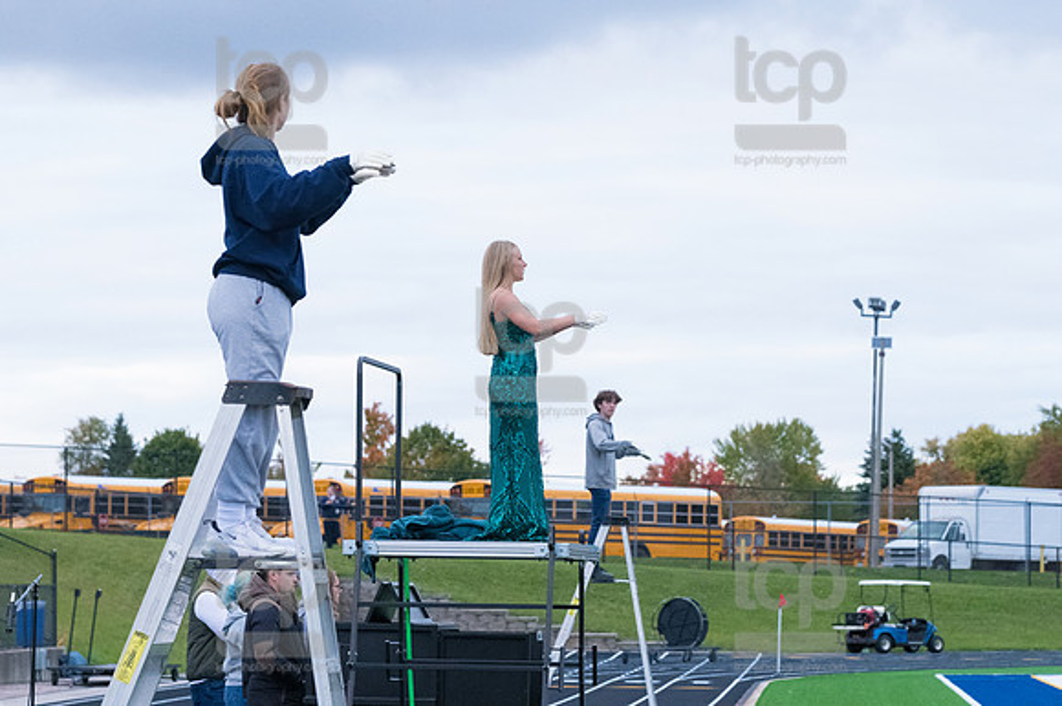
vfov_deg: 9.0
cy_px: 353
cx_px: 531
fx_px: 4511
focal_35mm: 153
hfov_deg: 13.4
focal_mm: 102
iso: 4000
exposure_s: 1/800
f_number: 5.6
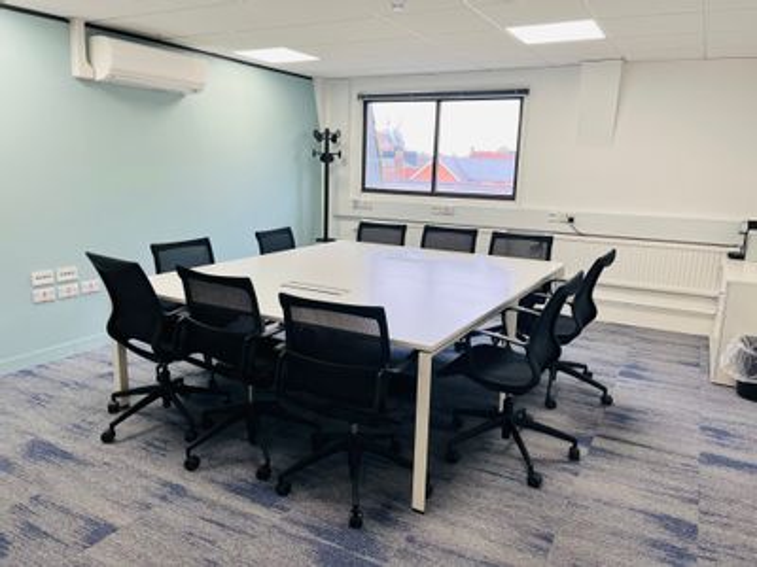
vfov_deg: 53.1
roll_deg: -1.1
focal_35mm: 26
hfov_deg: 67.3
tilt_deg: -12.0
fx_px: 569
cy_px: 284
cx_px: 378
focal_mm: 5.1
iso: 64
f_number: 1.6
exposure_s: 1/100
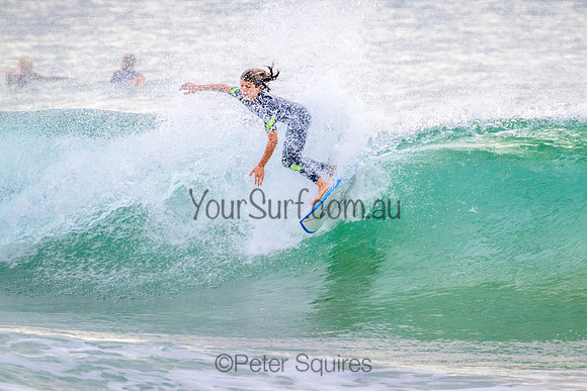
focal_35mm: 941
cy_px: 163
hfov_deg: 2.2
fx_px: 15339
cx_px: 345
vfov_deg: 1.5
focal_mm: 800
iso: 3600
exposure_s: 1/2000
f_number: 11
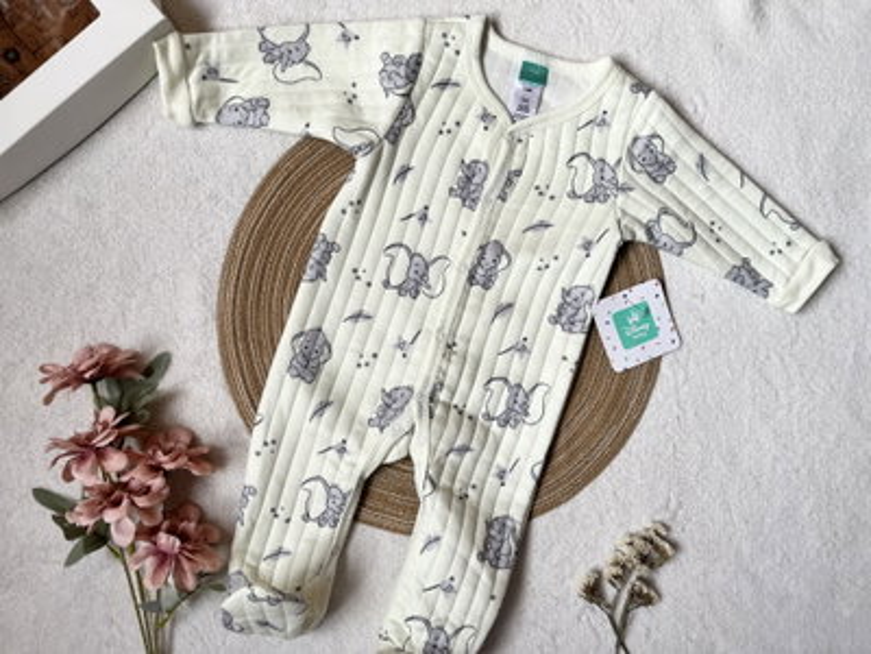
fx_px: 654
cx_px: 436
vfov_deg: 53.1
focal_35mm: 26
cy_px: 327
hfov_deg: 67.3
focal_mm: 5.1
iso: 64
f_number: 1.6
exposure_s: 1/122
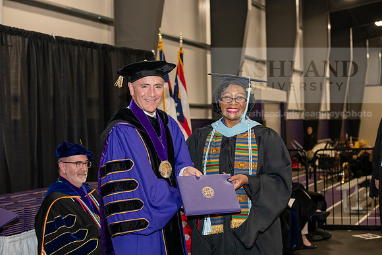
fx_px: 743
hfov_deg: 28.8
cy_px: 128
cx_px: 191
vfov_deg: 19.5
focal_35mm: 70
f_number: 5.6
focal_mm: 70
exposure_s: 1/200
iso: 2500
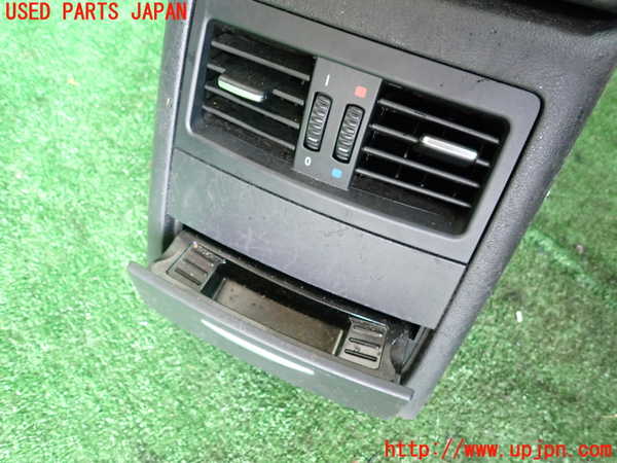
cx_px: 308
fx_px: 446
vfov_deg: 54.9
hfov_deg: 69.4
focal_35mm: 25
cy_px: 232
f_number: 2
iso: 400
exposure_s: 1/30
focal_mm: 4.5
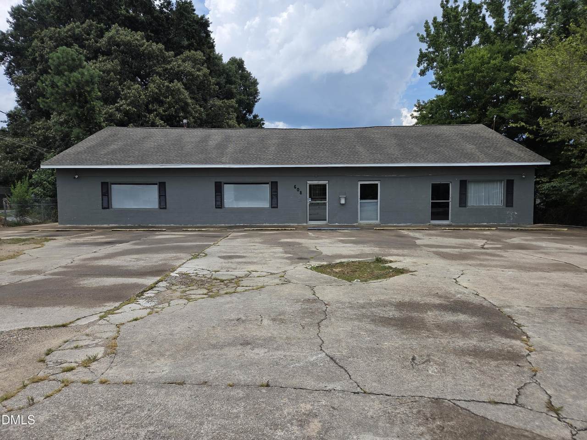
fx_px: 390
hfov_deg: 73.9
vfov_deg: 58.9
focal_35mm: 23
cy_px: 220
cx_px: 294
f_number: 1.8
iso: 80
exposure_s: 1/5699
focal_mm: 5.4
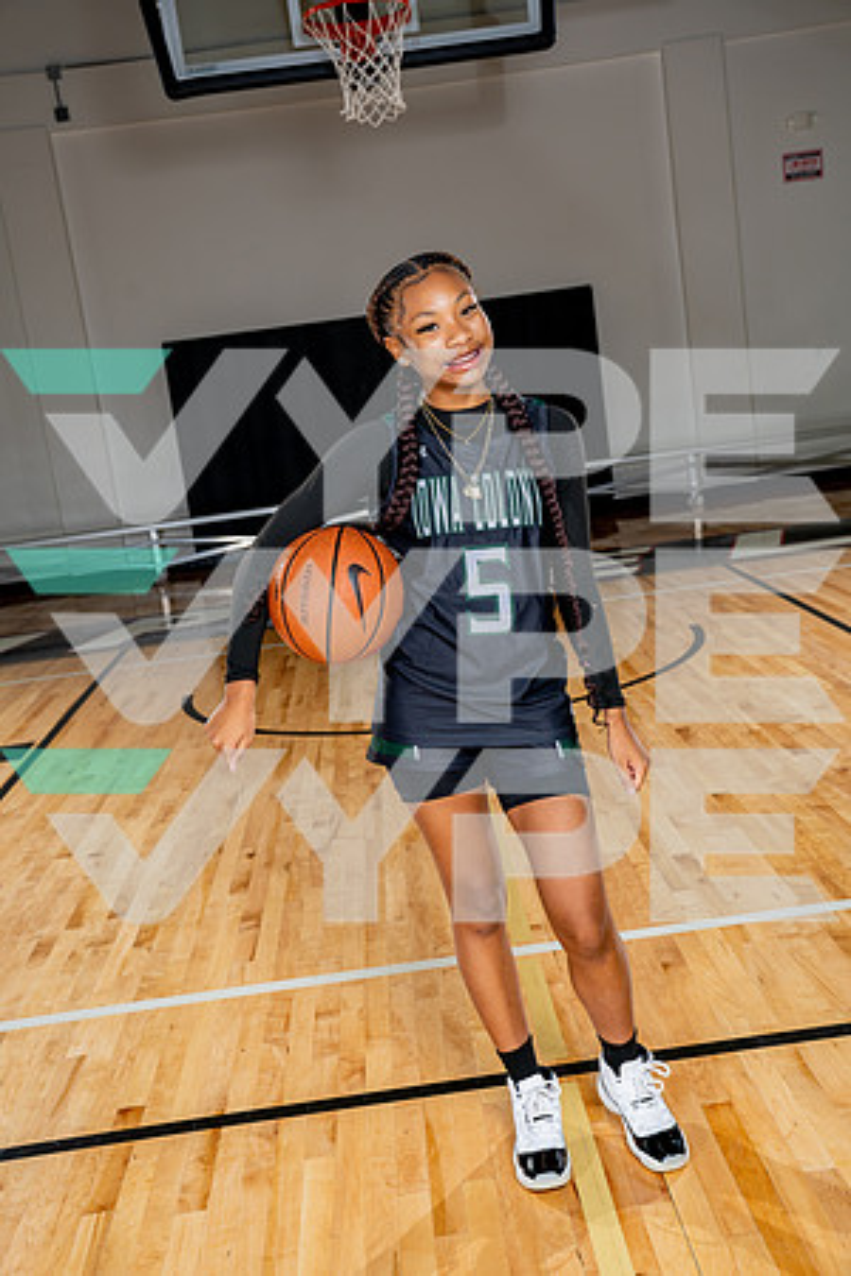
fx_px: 1383
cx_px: 426
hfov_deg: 34.2
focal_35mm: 39
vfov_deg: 49.6
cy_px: 638
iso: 200
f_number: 5.6
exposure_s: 1/250
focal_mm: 39
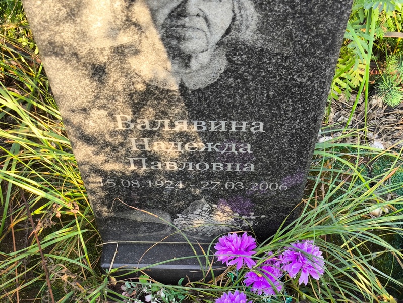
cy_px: 152
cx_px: 202
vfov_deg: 29.1
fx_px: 582
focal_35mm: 50
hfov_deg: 38.2
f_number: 1.7
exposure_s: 1/100
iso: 80
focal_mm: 4.71
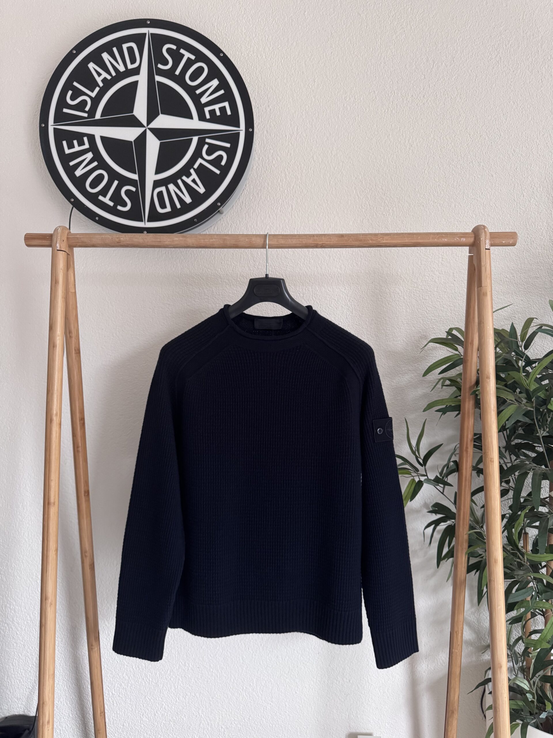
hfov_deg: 56.8
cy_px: 369
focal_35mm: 24
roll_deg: -0.5
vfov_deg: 71.6
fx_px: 511
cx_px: 276
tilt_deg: -1.9
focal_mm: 6.76
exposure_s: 1/60
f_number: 1.78
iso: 400
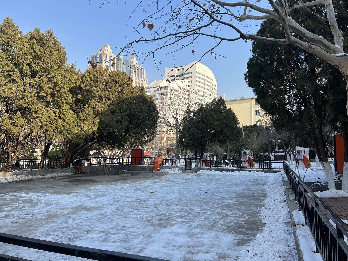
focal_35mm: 26
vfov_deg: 53.1
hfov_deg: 67.3
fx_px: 261
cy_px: 130
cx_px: 174
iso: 50
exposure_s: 1/2008
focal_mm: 5.7
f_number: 1.5
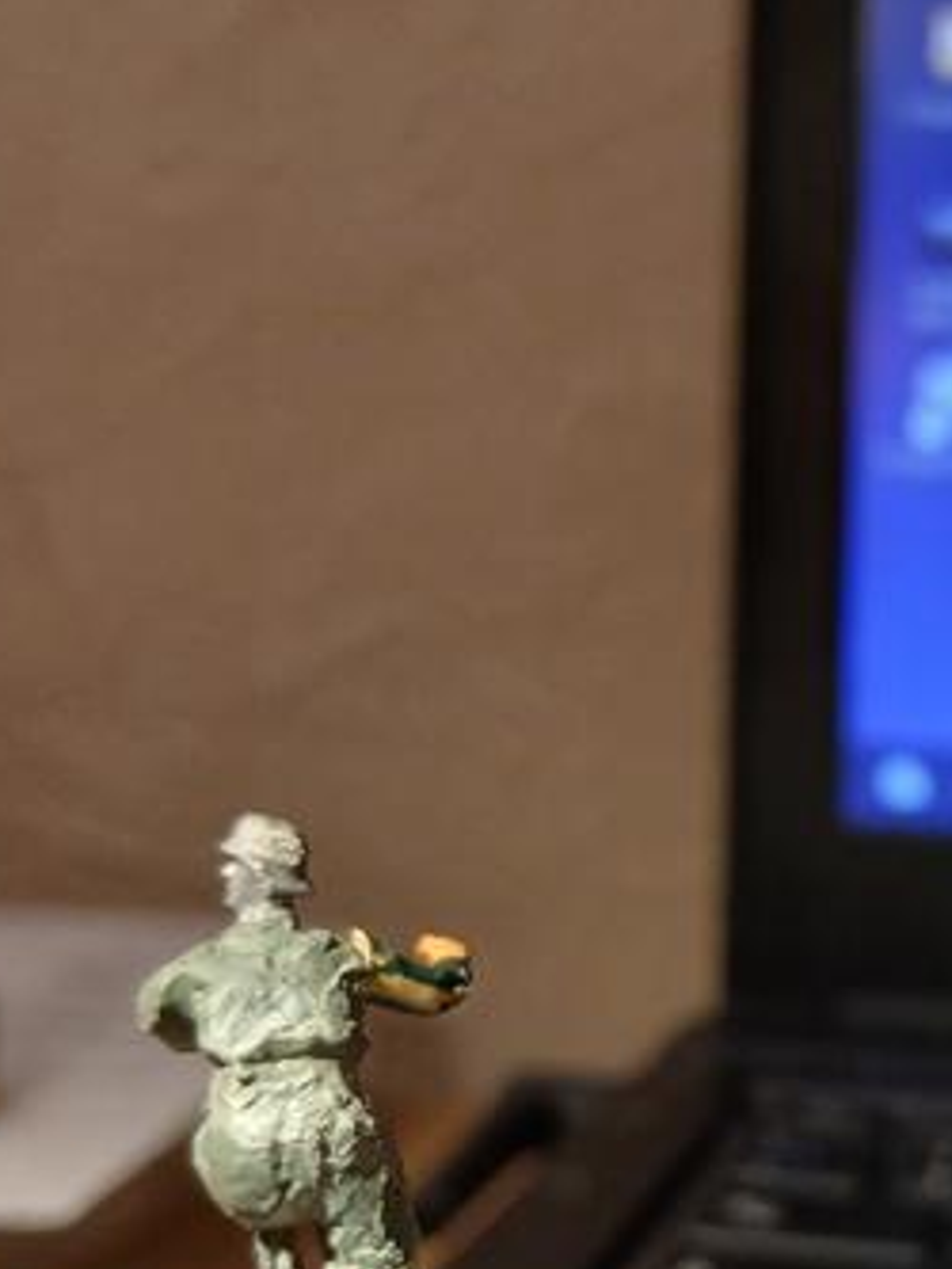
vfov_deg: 31.9
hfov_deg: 23.3
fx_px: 2199
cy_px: 835
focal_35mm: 60
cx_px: 982
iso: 160
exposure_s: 1/50
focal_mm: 3.98
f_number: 1.8
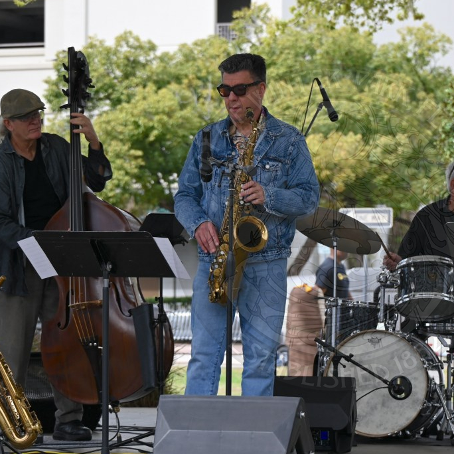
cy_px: 228
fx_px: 2523
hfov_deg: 10.3
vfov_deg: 10.3
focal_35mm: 170
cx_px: 335
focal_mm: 95
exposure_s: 1/250
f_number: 6.3
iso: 125
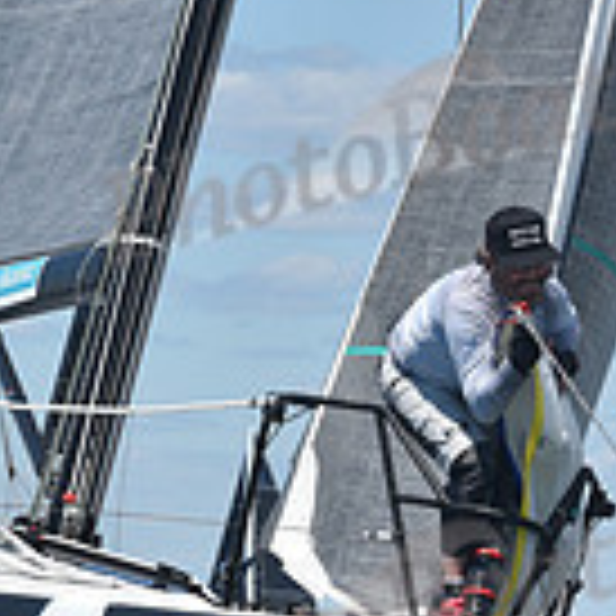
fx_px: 11597
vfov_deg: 3.0
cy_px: 443
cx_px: -126
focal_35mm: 576
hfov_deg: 3.0
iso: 250
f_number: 10
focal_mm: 160
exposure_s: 1/800
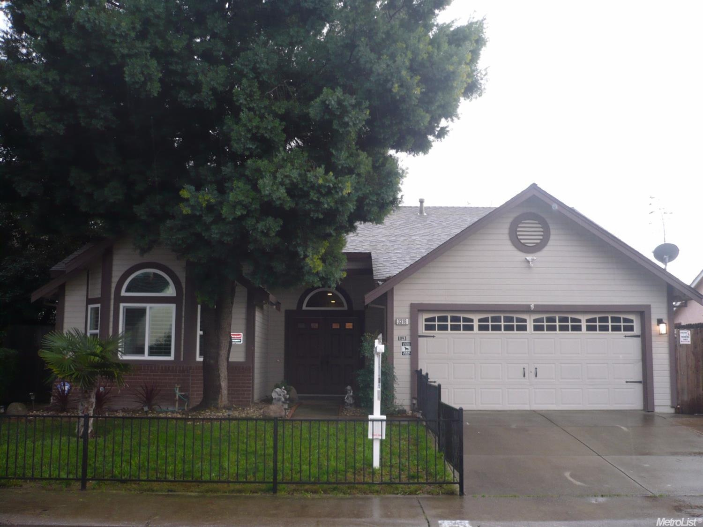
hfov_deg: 52.6
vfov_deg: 40.7
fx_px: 711
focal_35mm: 35
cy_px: 264
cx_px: 352
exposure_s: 1/50
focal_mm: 5.8
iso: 100
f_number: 2.8
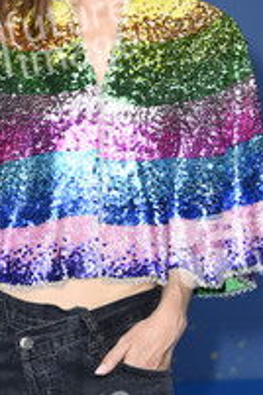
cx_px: 94
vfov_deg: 11.5
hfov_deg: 7.7
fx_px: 1961
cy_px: 143
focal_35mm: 179
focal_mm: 90
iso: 1250
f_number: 5.6
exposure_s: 1/250
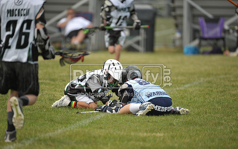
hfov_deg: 5.1
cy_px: 79
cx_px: 119
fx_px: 2652
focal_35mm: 409
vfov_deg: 3.2
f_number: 4
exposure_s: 1/2500
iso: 800
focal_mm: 400
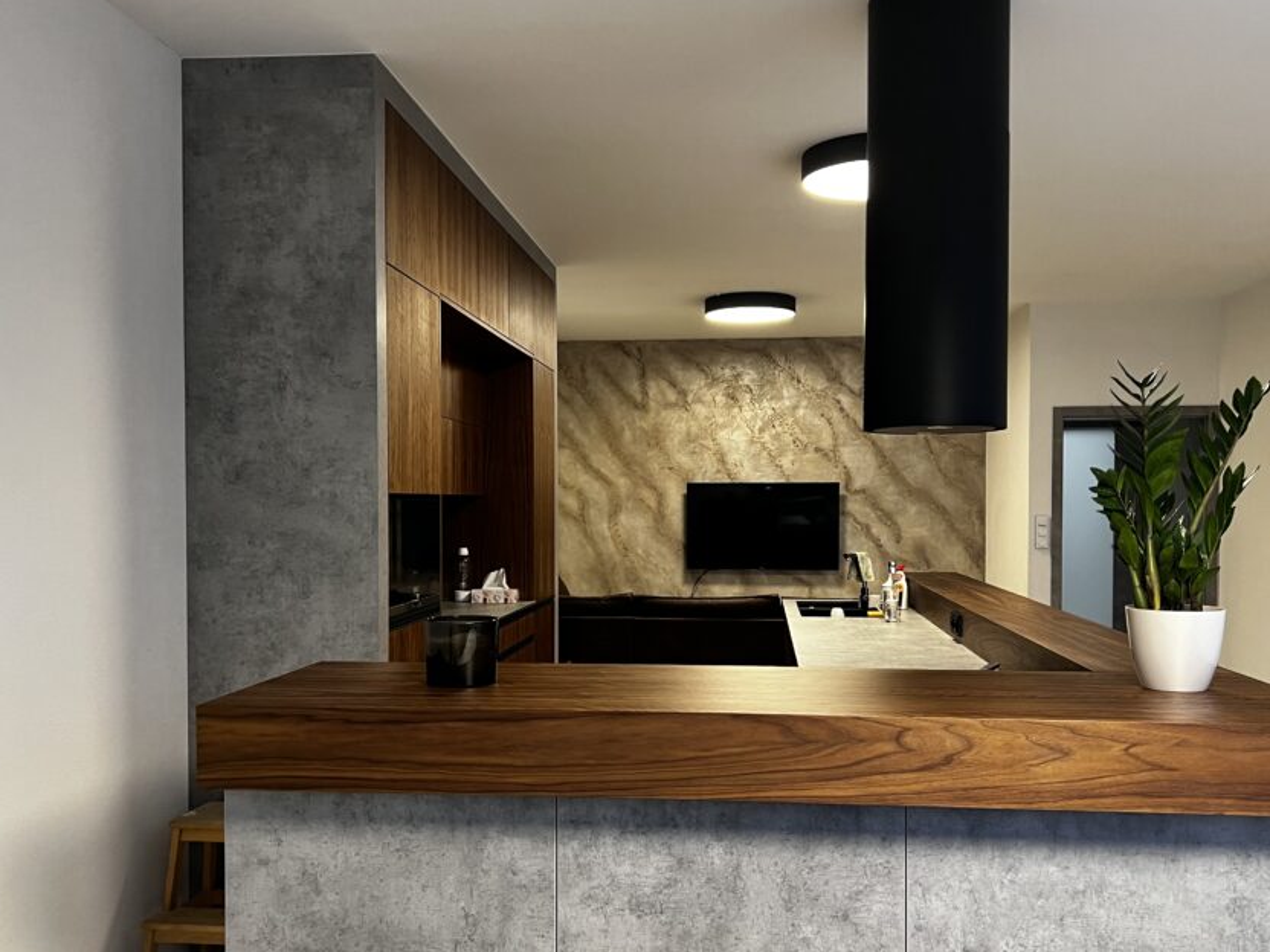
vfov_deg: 44.1
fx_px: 1174
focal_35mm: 32
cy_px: 525
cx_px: 635
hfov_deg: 56.8
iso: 80
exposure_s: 1/50
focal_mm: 5.7
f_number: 1.5
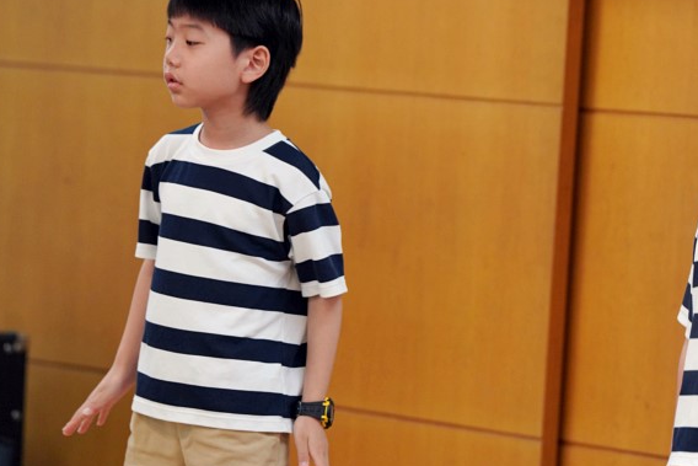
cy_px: 200
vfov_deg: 4.3
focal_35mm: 317
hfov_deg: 6.5
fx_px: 6147
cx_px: 477
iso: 1600
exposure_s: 1/250
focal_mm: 200
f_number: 4
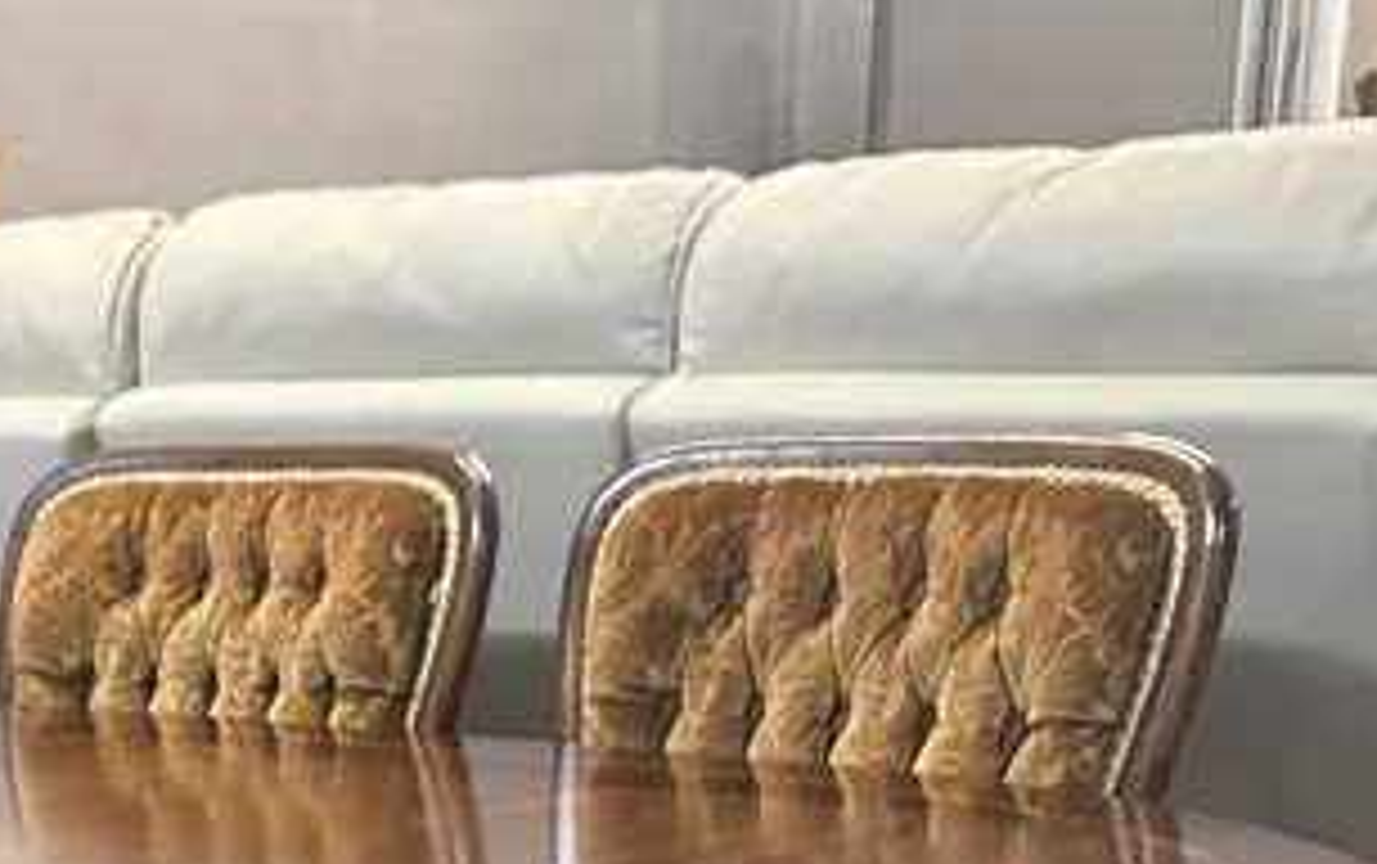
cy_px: 1611
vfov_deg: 13.6
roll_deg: +2.5
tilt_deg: -21.4
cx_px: 94
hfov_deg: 23.6
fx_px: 3193
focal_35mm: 85
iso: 320
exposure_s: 1/50
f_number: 1.78
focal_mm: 6.86
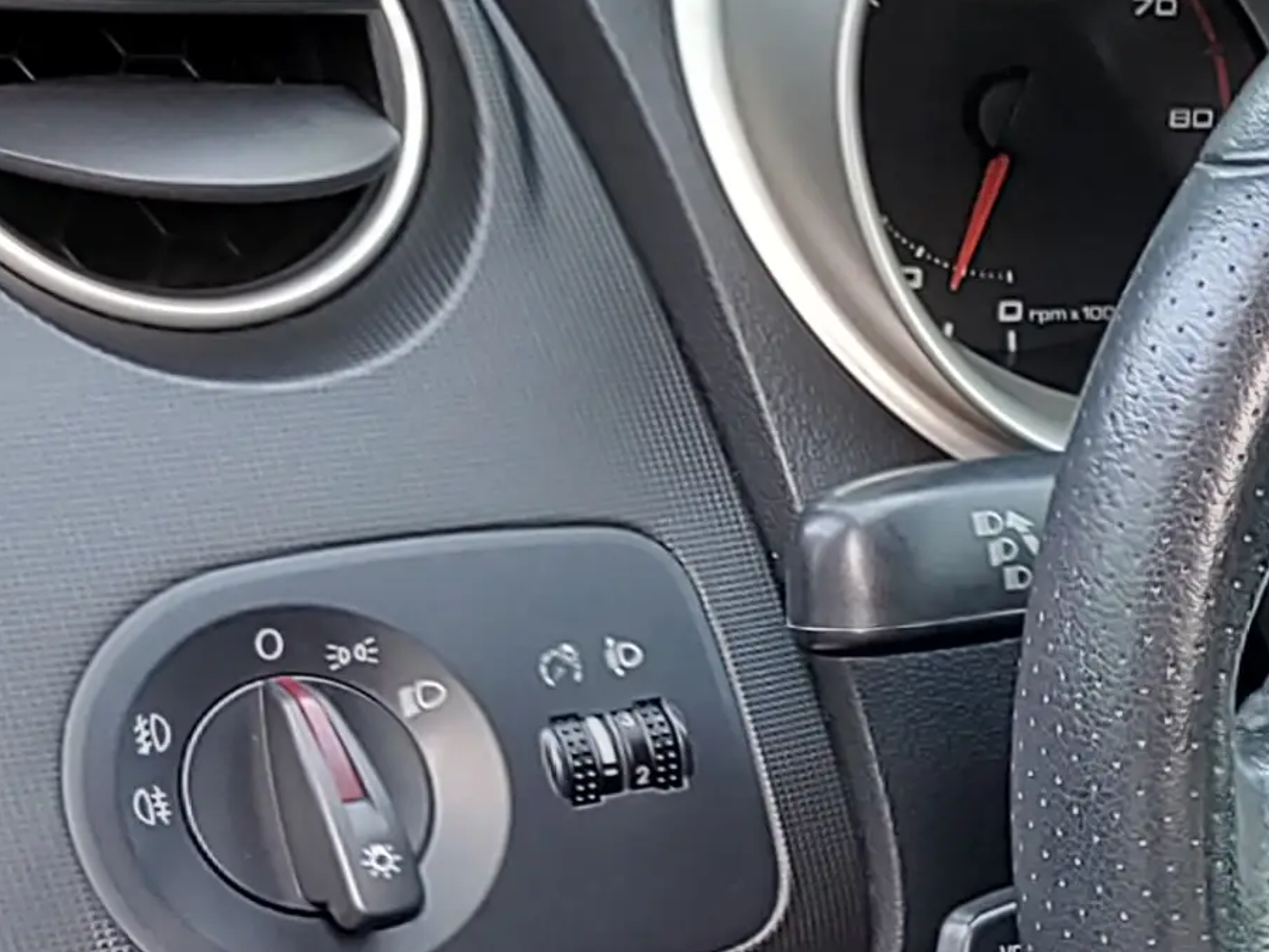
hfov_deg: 16.1
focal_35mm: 98
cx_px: 2455
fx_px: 3593
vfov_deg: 14.8
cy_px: 966
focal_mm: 5.56
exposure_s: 1/100
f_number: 1.8
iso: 152
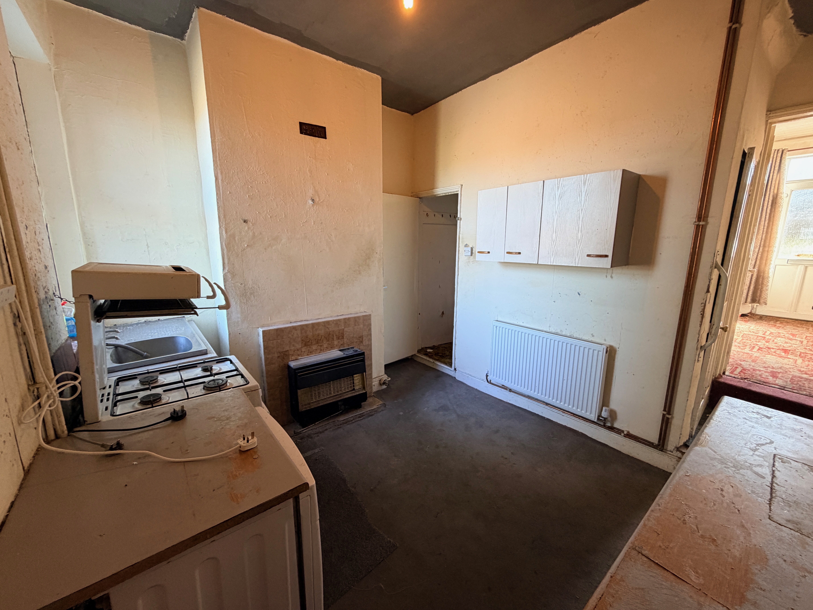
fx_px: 329
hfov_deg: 102.1
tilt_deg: -10.1
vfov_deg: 85.7
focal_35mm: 14
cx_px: 406
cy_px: 305
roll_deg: +0.1
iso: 200
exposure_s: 1/50
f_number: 2.2
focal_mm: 2.22
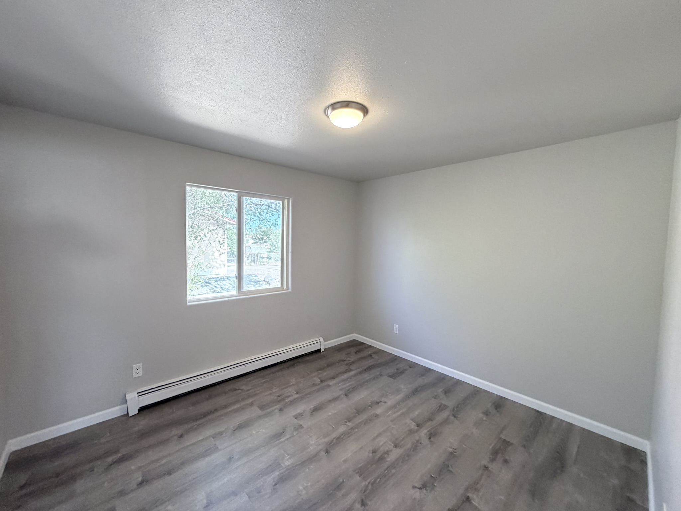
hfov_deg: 102.1
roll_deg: -1.9
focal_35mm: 14
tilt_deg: -3.8
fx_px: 275
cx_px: 340
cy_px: 256
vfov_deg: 85.7
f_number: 2.2
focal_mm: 2.22
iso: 320
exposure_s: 1/120
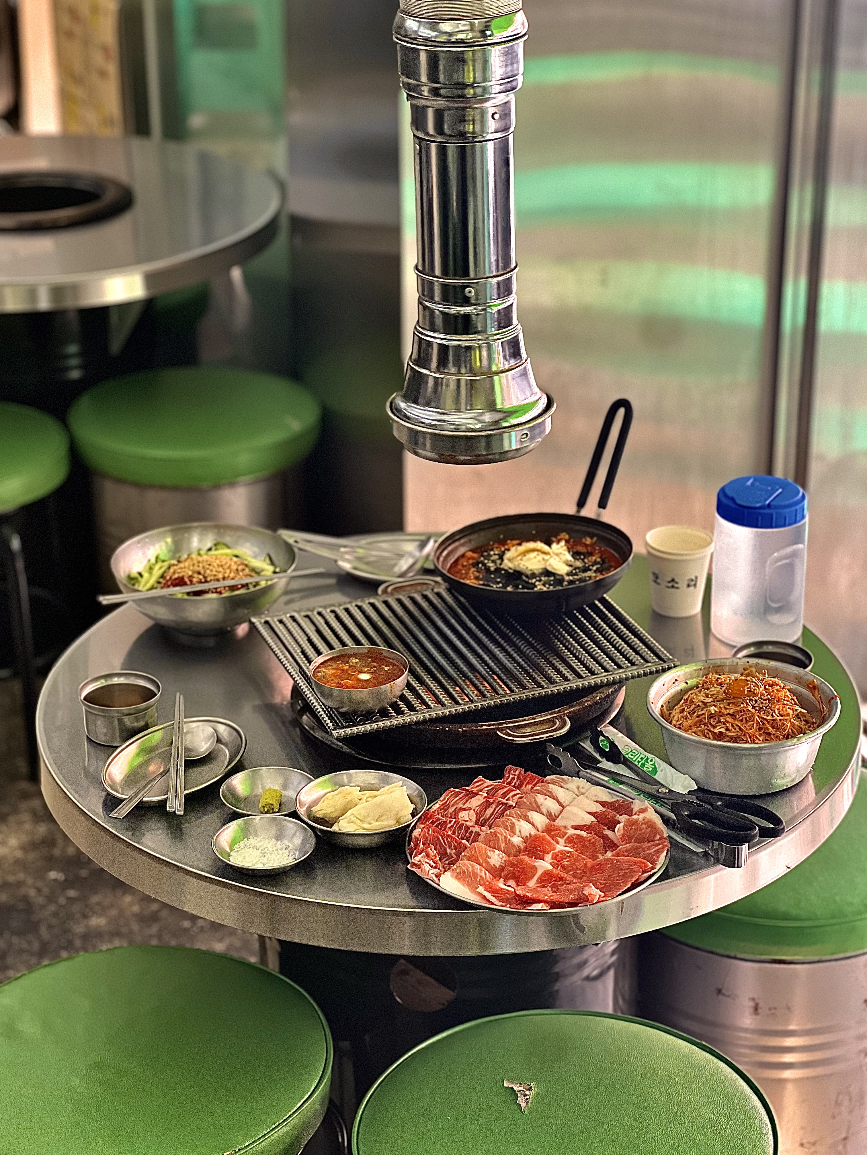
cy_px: 578
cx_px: 434
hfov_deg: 19.1
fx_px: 2571
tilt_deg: -23.7
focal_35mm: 77
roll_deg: +0.2
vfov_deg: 25.3
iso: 250
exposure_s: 1/63
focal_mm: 9
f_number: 2.8
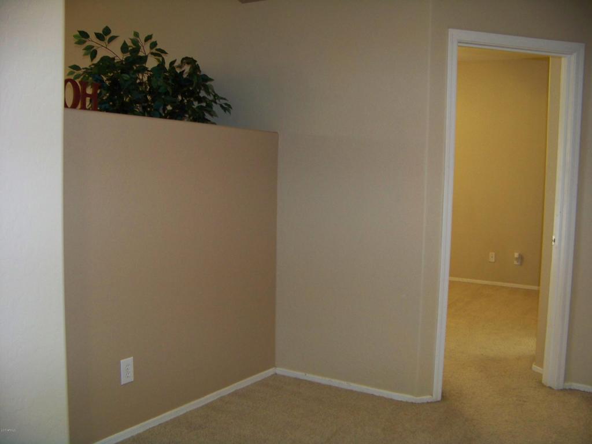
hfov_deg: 51.4
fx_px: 616
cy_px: 222
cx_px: 296
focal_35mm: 36
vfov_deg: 39.7
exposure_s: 1/30
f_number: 2.8
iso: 200
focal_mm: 5.85
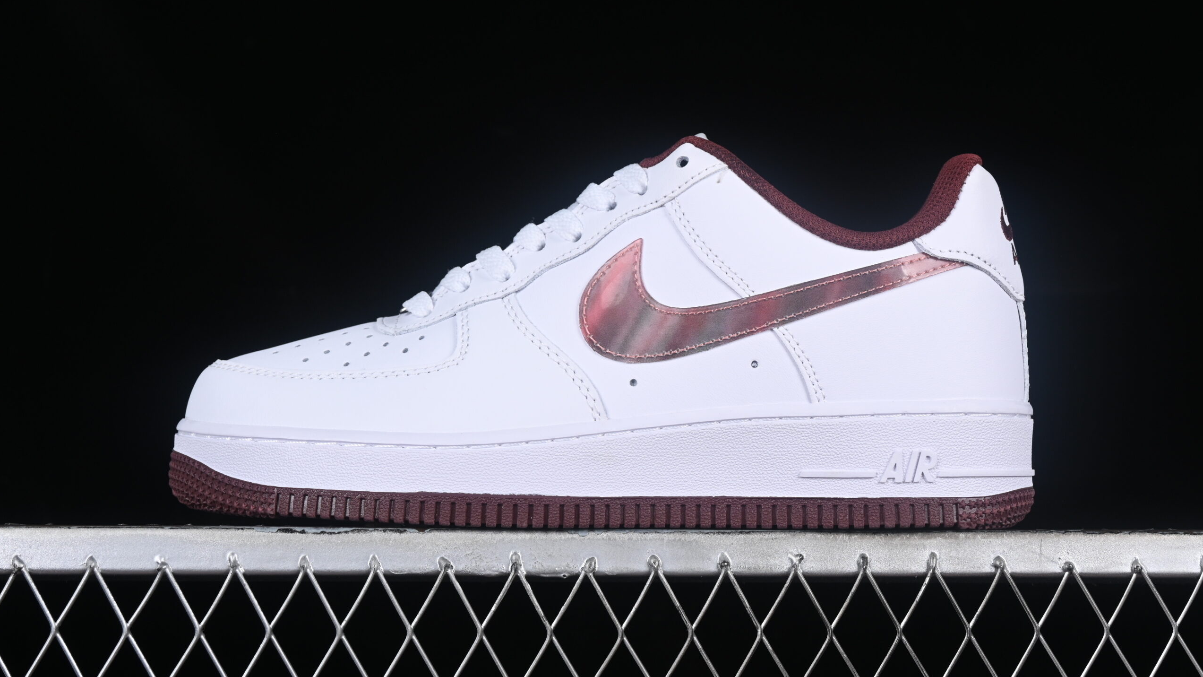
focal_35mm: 79
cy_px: 283
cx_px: 601
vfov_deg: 15.3
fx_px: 2520
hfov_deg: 26.9
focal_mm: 50
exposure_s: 1/125
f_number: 8
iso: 160
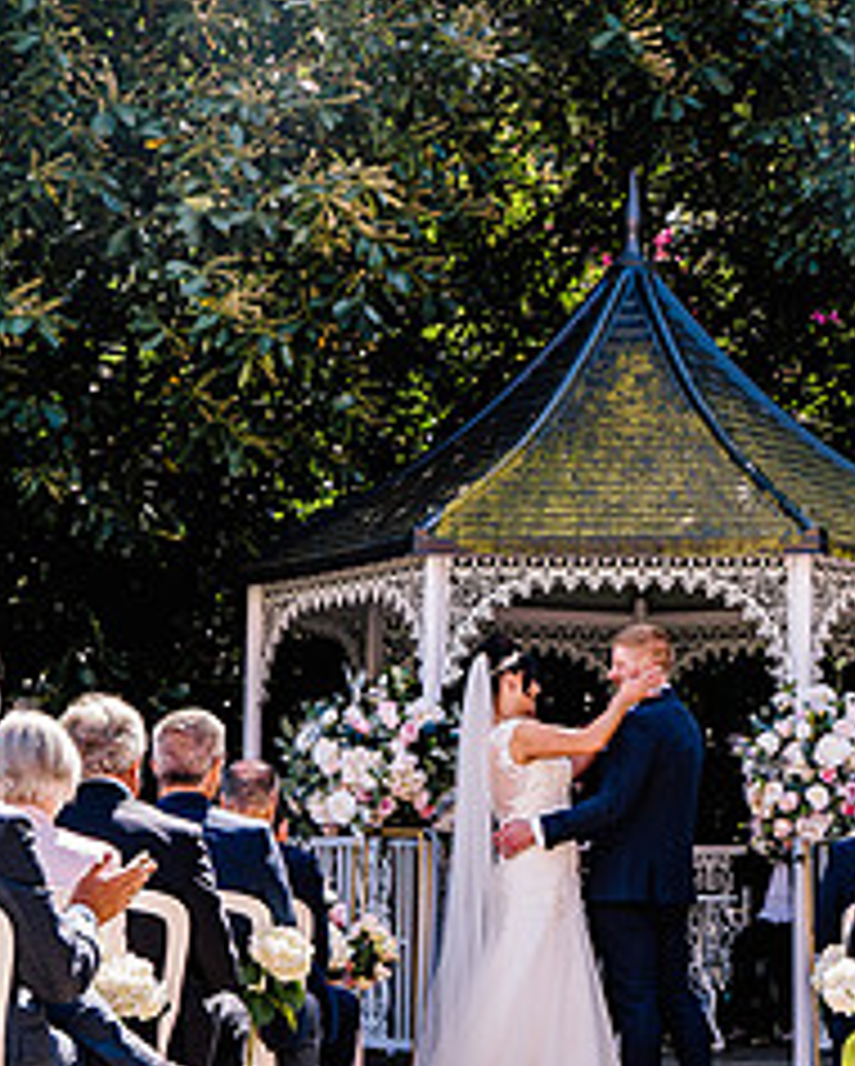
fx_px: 2559
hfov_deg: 18.8
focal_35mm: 81
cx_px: 706
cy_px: 542
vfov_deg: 23.5
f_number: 5
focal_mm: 35
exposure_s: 1/200
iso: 160
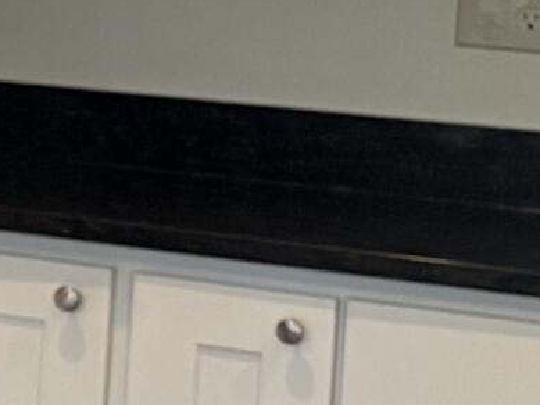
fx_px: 2887
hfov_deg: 8.8
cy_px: -65
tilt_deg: -1.1
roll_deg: -3.3
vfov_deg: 8.0
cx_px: -1088
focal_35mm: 185
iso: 320
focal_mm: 6.76
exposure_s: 1/120
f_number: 1.78
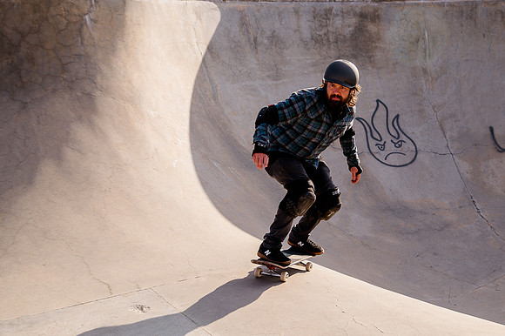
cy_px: 141
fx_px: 655
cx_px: 297
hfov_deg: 42.0
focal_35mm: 47
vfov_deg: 28.7
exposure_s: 1/500
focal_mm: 38
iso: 200
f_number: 5
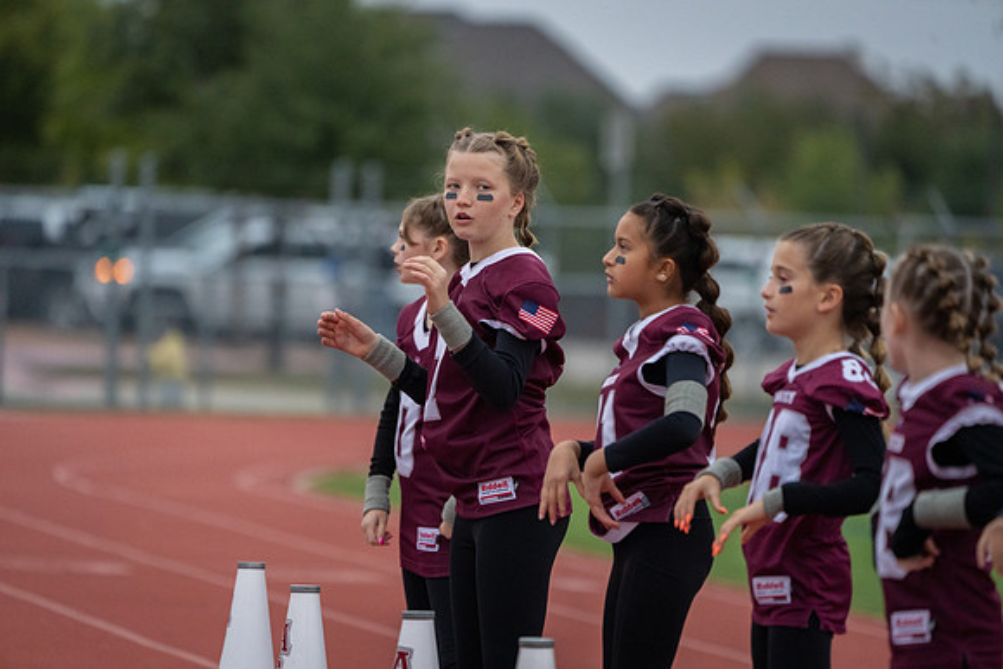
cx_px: 502
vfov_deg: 3.4
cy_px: 334
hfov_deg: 5.2
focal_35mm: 400
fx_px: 11147
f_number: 5.6
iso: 5000
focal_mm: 400
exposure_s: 1/1000
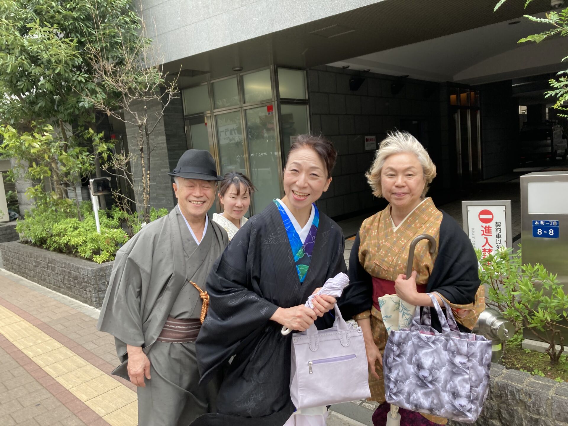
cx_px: 284
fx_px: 459
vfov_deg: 49.7
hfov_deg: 63.4
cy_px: 213
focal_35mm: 28
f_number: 1.8
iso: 20
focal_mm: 3.99
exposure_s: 1/173
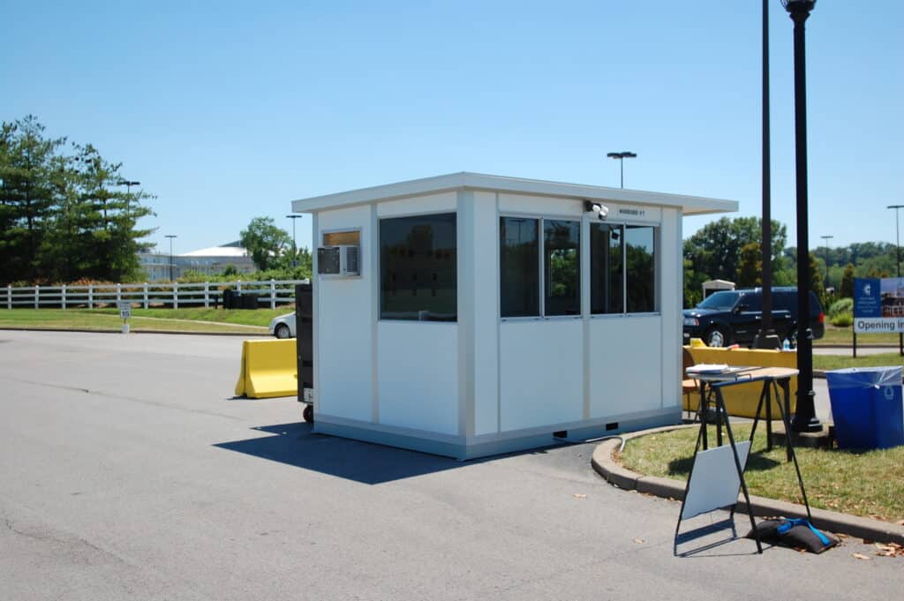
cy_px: 300
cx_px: 452
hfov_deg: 51.3
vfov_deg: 35.4
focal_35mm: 38
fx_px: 941
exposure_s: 1/2500
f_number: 2.8
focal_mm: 25
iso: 200
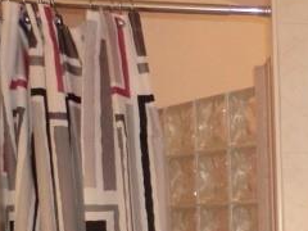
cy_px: 291
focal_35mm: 72
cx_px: 406
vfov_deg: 19.1
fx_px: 641
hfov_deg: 23.7
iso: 400
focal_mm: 4.9
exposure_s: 1/60
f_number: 3.2
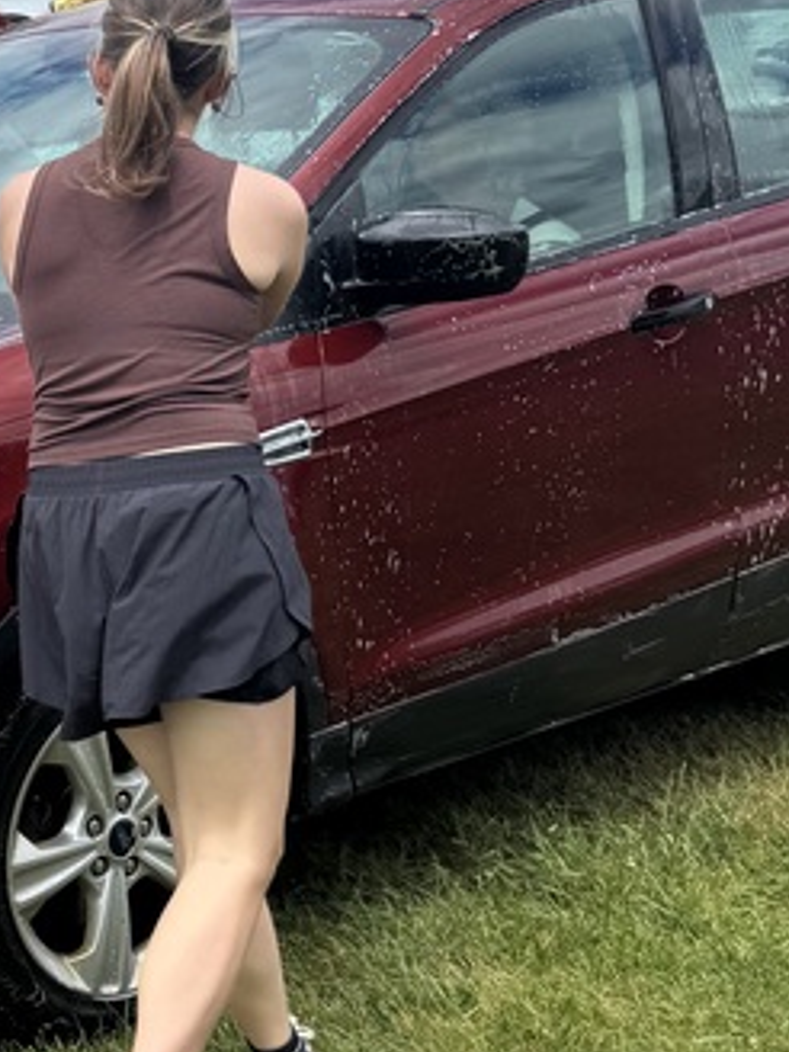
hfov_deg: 18.0
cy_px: 430
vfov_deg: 25.9
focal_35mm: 75
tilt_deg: -9.3
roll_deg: +1.4
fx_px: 2279
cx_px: -308
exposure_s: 1/3597
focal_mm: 6.76
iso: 80
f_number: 1.78
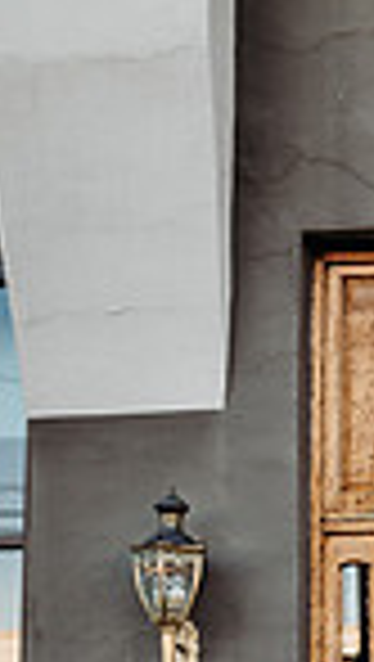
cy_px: 644
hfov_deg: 14.6
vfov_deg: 26.2
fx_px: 1354
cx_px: 563
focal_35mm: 77
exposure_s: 1/320
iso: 160
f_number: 2
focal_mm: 24
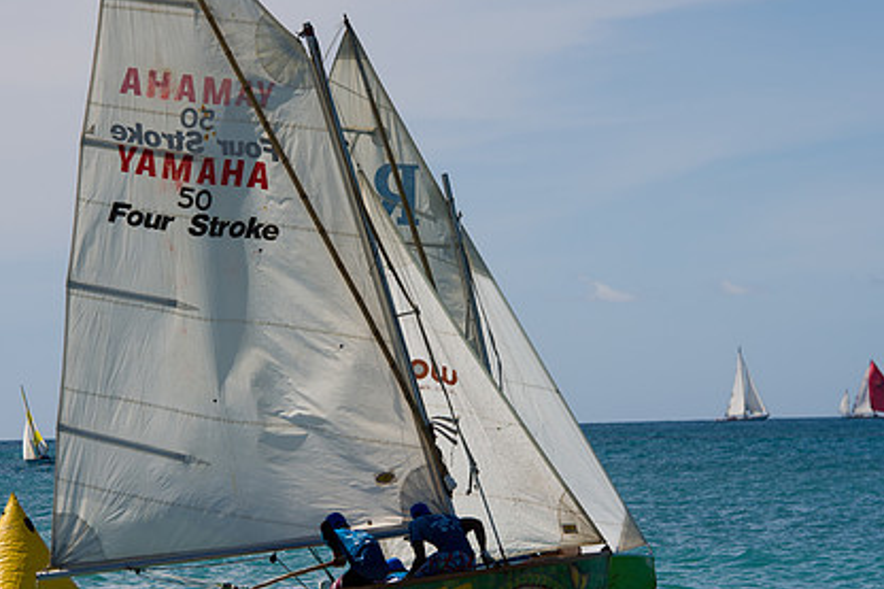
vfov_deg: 6.2
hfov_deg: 9.2
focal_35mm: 223
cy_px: 321
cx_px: 395
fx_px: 5473
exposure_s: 1/800
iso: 100
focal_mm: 160
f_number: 8
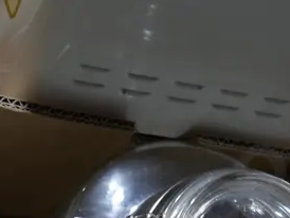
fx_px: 939
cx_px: -53
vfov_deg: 12.1
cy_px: 404
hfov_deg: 16.8
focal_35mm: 112
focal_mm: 15
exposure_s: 1/60
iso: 400
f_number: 3.6
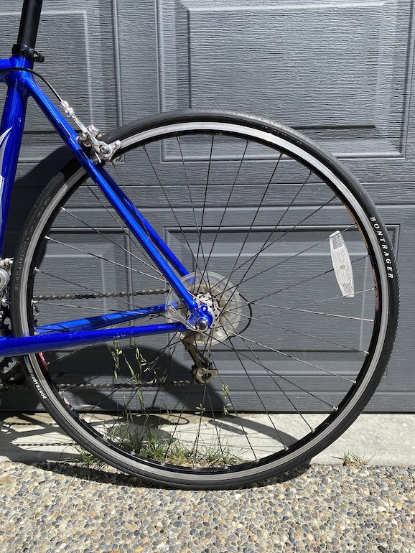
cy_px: 275
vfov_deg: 65.3
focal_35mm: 27
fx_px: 431
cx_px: 202
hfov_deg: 51.4
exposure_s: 1/1346
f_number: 1.8
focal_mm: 4.25
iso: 32
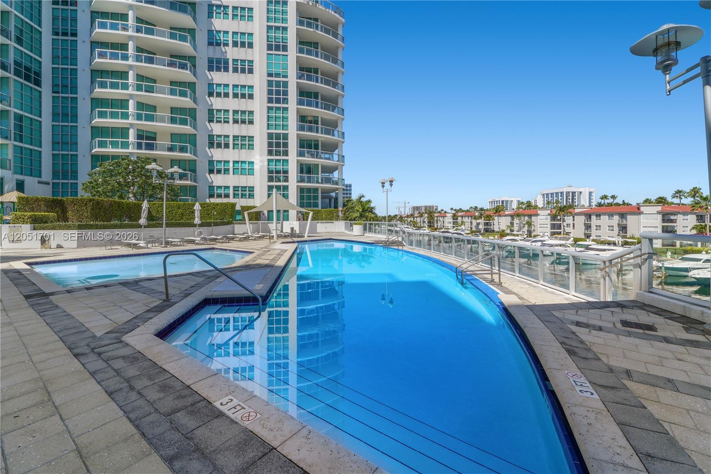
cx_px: 356
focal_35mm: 14
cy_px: 237
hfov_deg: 104.3
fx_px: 276
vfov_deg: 81.2
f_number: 20
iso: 100
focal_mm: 14
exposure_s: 1/25
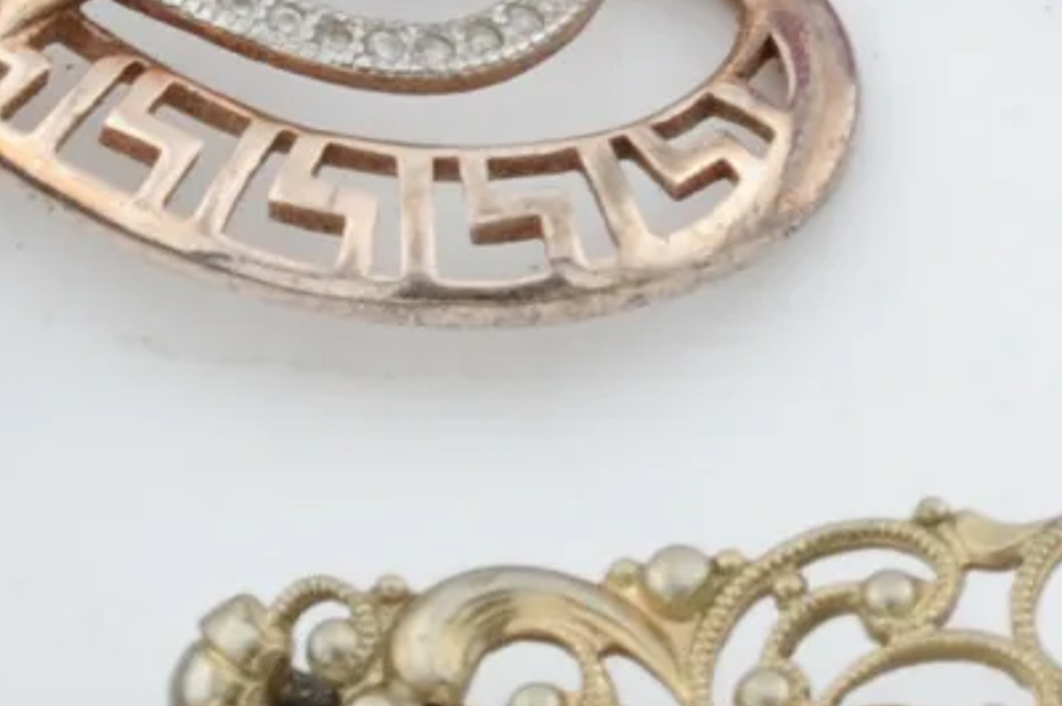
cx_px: 1373
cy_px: -575
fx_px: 11318
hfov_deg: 5.3
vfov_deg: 3.6
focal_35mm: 384
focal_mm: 60
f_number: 25
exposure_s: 1/125
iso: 1250
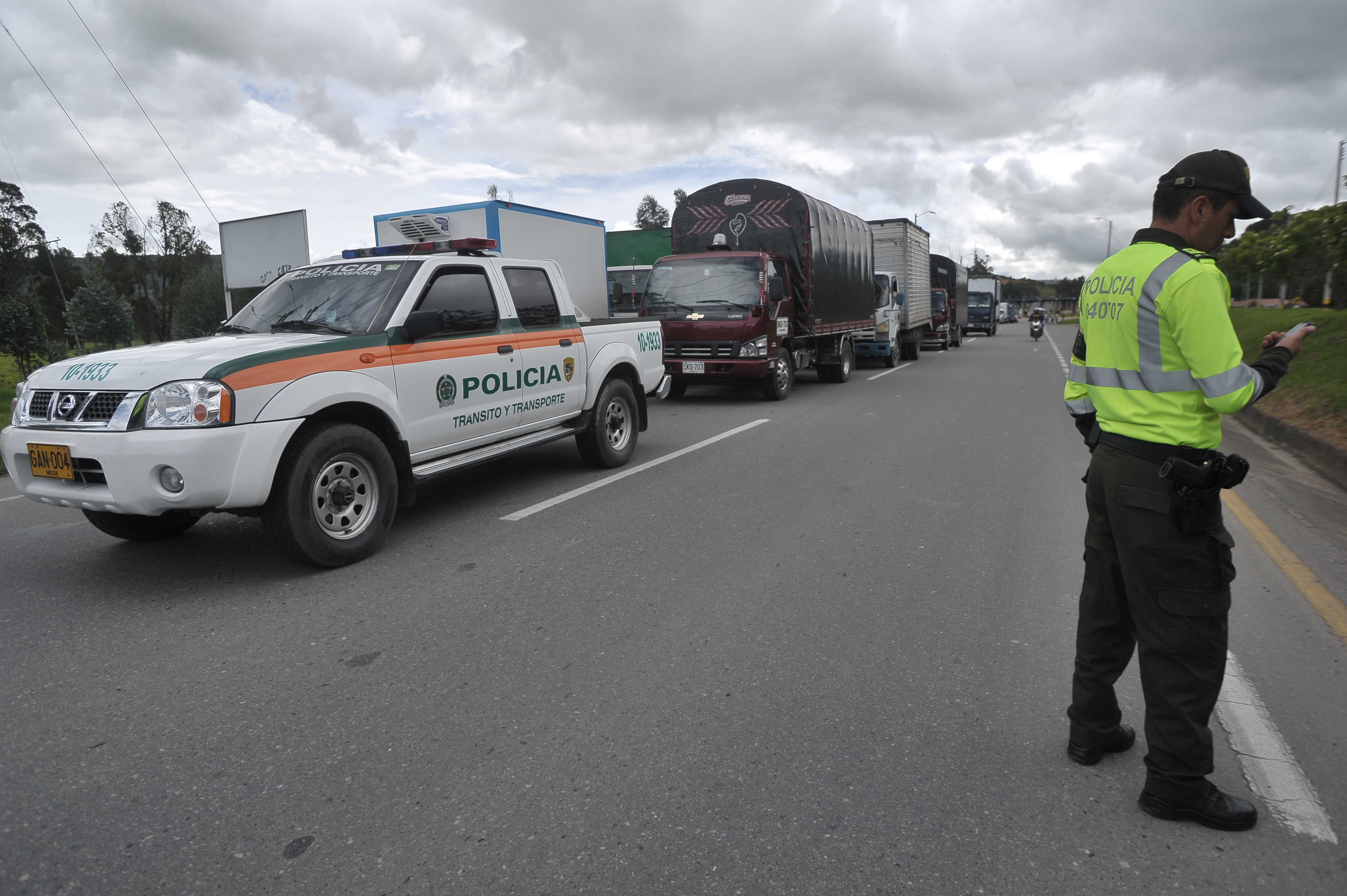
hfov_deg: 78.6
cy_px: 448
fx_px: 823
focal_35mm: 22
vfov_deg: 57.2
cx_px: 674
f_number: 5
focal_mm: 22
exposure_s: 1/1000
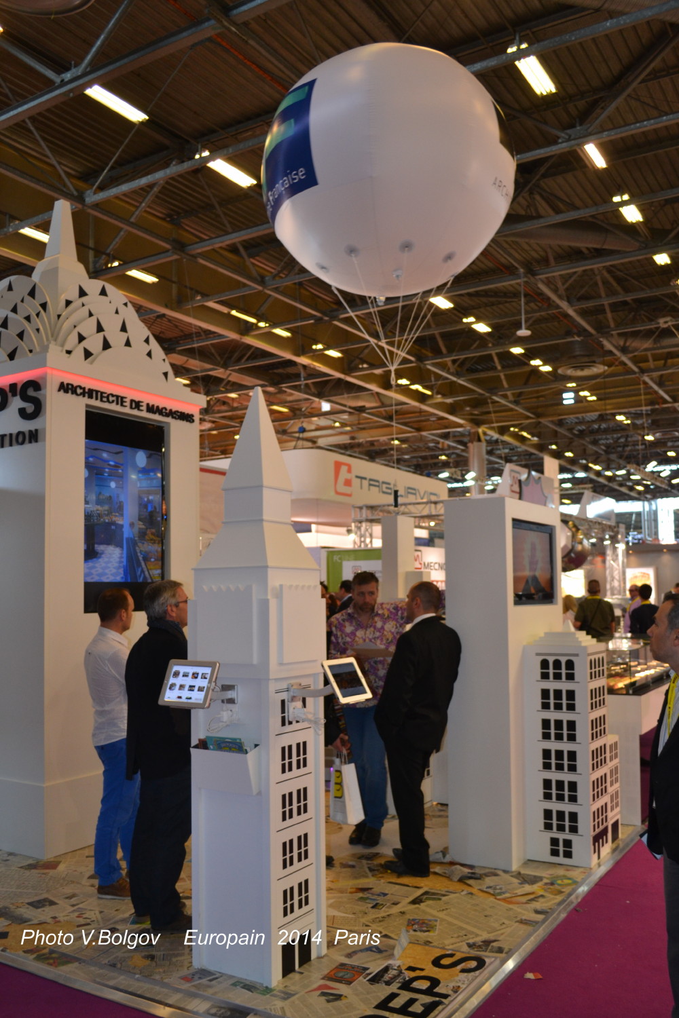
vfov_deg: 61.9
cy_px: 509
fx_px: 849
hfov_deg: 43.6
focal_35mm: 30
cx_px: 340
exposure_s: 1/60
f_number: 3.8
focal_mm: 20
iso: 400
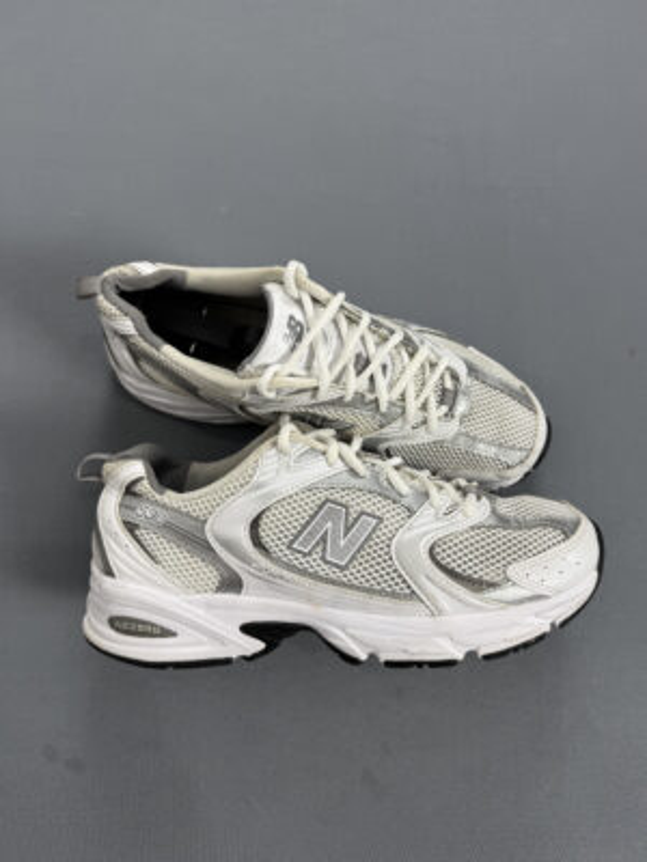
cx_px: 324
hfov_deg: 56.8
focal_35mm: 24
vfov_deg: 71.6
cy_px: 431
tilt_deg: -76.9
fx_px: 598
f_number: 1.78
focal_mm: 6.76
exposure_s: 1/60
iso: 100
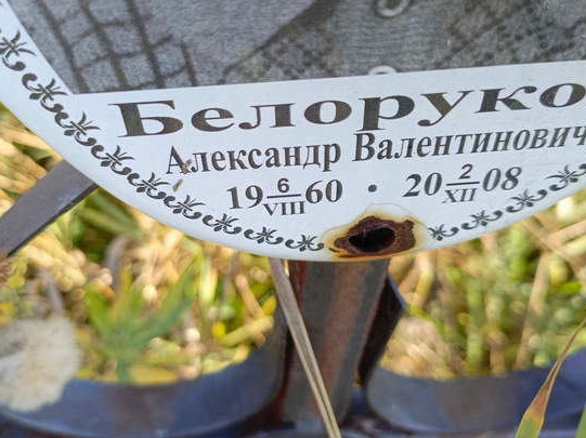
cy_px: 201
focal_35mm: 37
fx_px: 626
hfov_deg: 50.1
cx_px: 271
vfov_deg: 38.6
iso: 110
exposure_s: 1/182
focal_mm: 4.76
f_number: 1.69
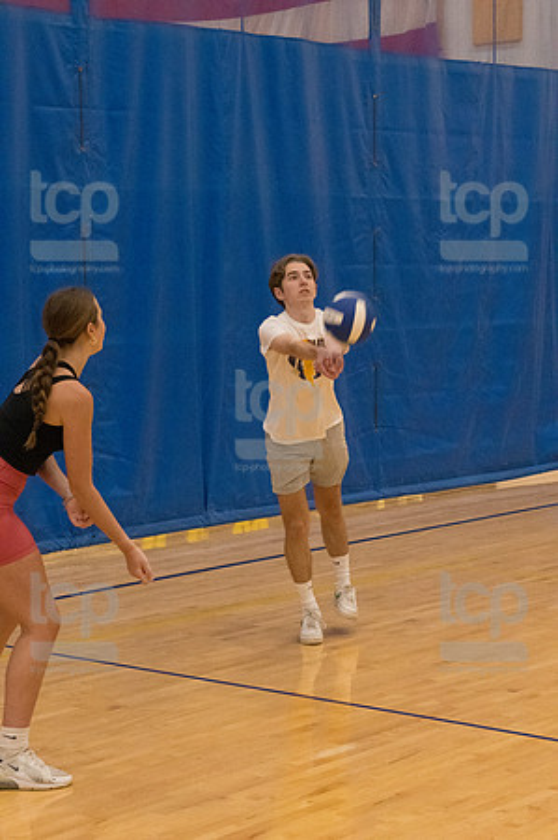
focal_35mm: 84
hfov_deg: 16.2
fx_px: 1957
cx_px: 279
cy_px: 420
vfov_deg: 24.2
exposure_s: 1/400
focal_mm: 56
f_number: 5.6
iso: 10000
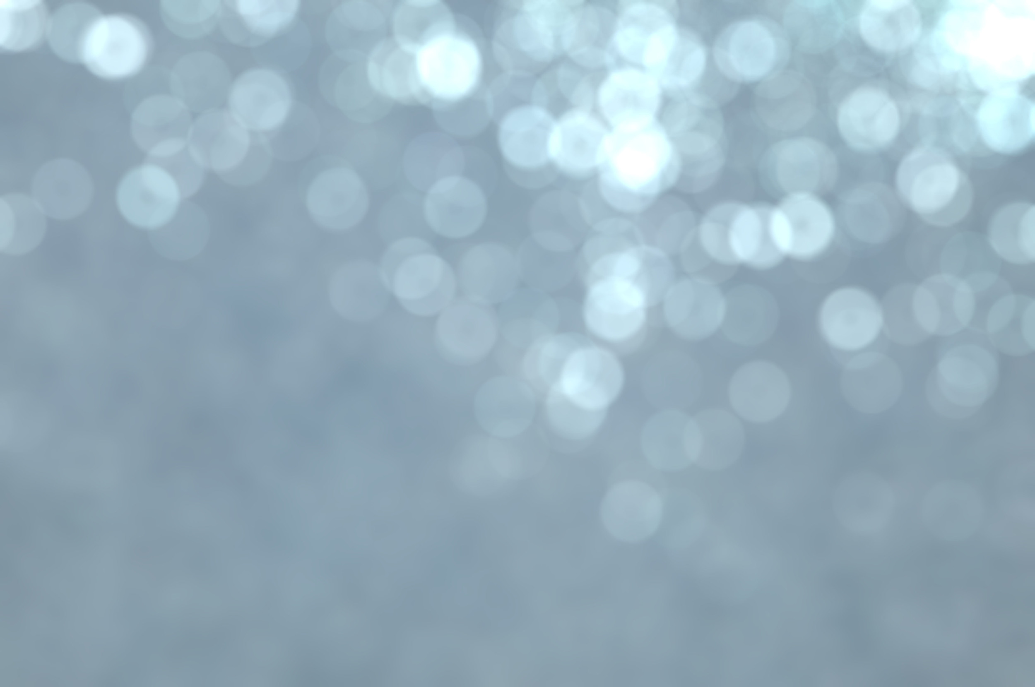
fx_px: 4522
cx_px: 518
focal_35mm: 158
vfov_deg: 8.7
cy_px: 344
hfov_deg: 13.1
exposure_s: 1/100
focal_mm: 105
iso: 400
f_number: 4.8
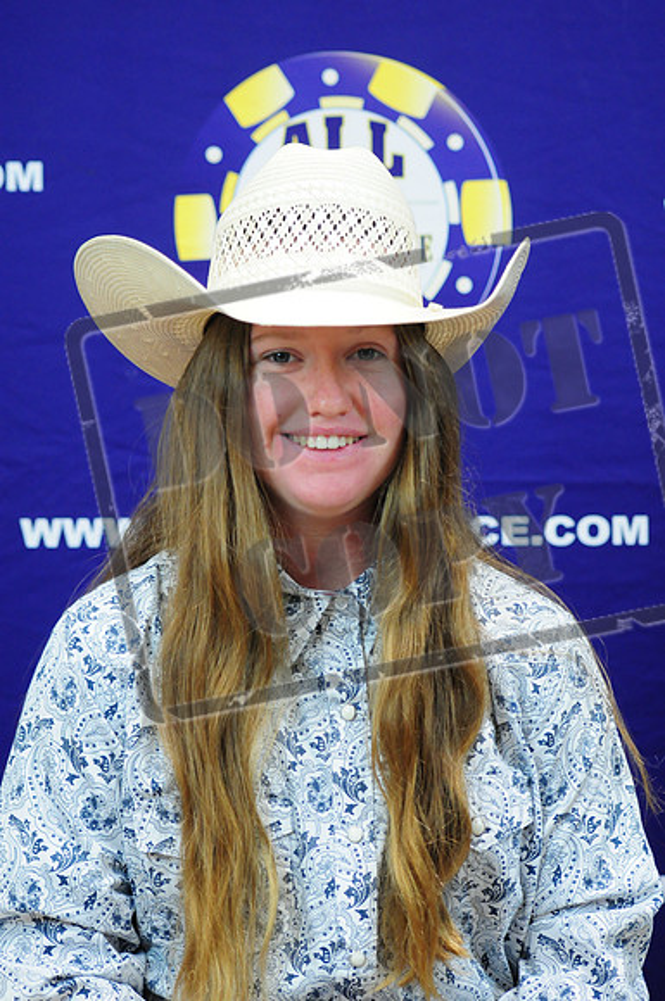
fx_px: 2918
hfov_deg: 13.0
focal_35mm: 105
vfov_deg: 19.5
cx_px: 332
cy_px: 500
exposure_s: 1/125
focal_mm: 70
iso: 1250
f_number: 4
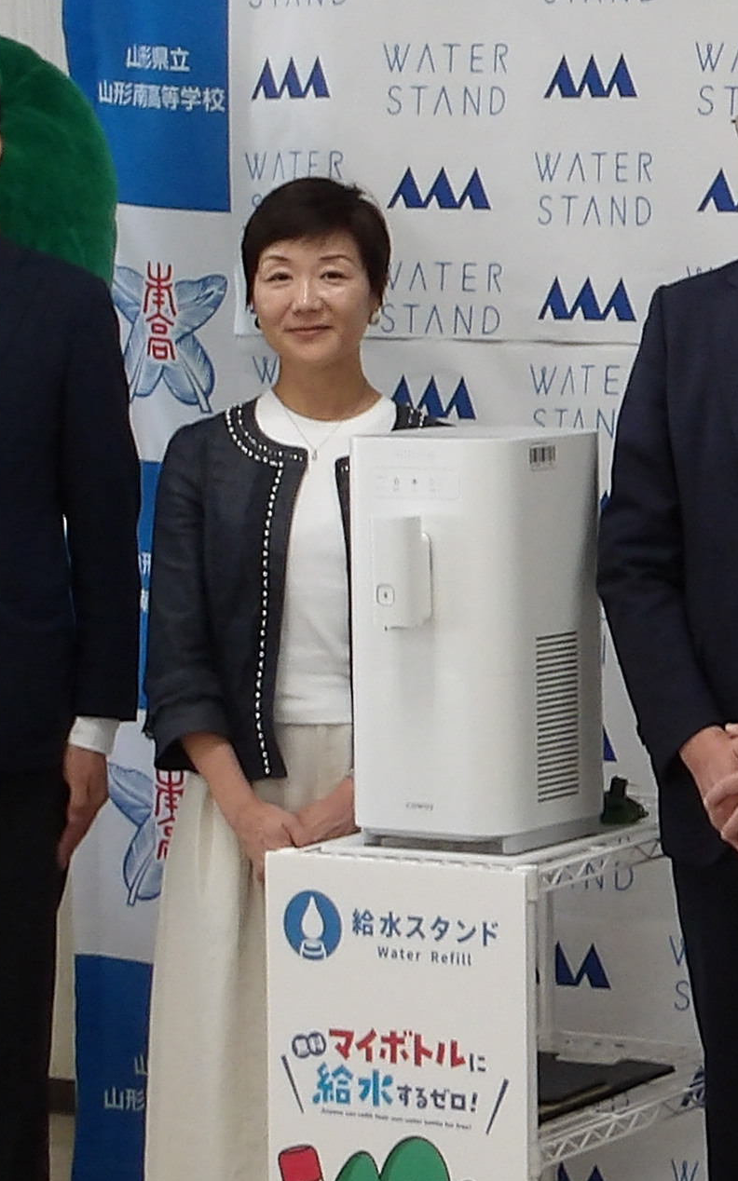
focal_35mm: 131
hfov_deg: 9.6
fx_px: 4218
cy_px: 319
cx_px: 1209
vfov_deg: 15.9
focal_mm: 6.1
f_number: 3.3
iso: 200
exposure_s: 1/32
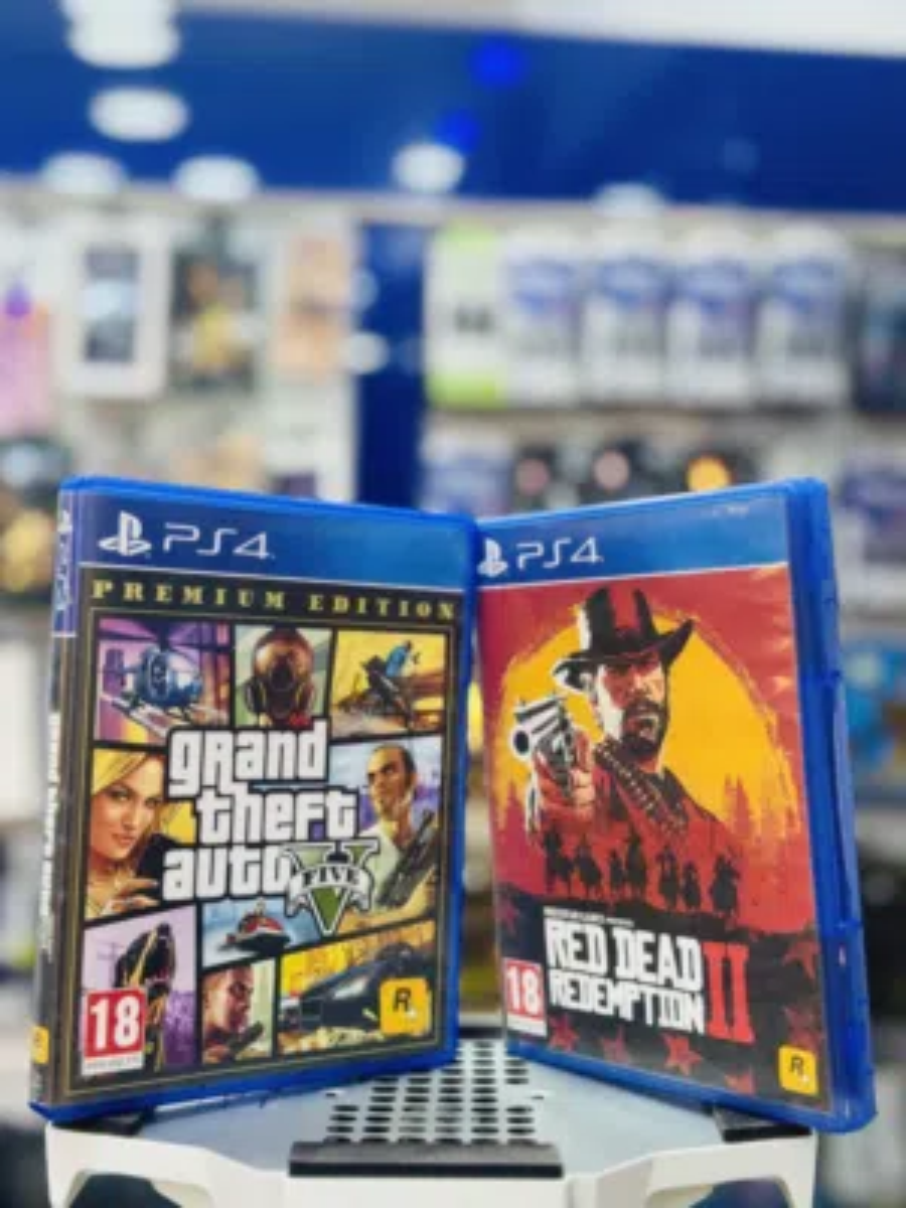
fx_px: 1675
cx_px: 453
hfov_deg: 30.3
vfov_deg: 39.7
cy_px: 604
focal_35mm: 48
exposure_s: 1/100
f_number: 1.78
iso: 64
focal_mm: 6.76
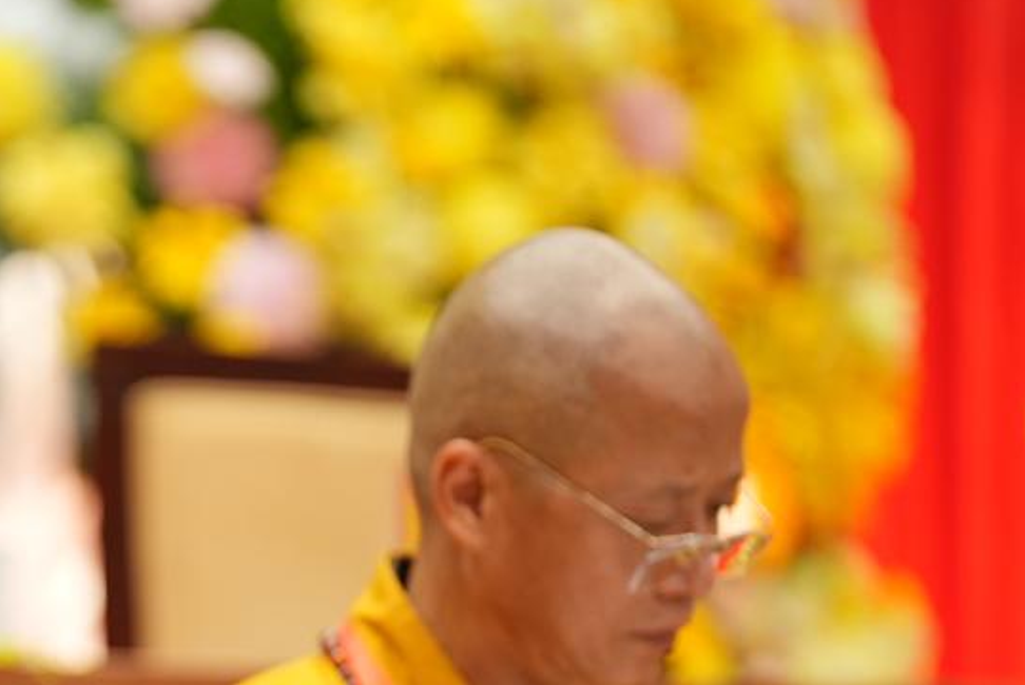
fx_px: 12676
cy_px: 748
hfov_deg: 4.6
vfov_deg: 3.1
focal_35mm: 445
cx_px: -19
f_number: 2.8
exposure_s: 1/125
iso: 1250
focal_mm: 200
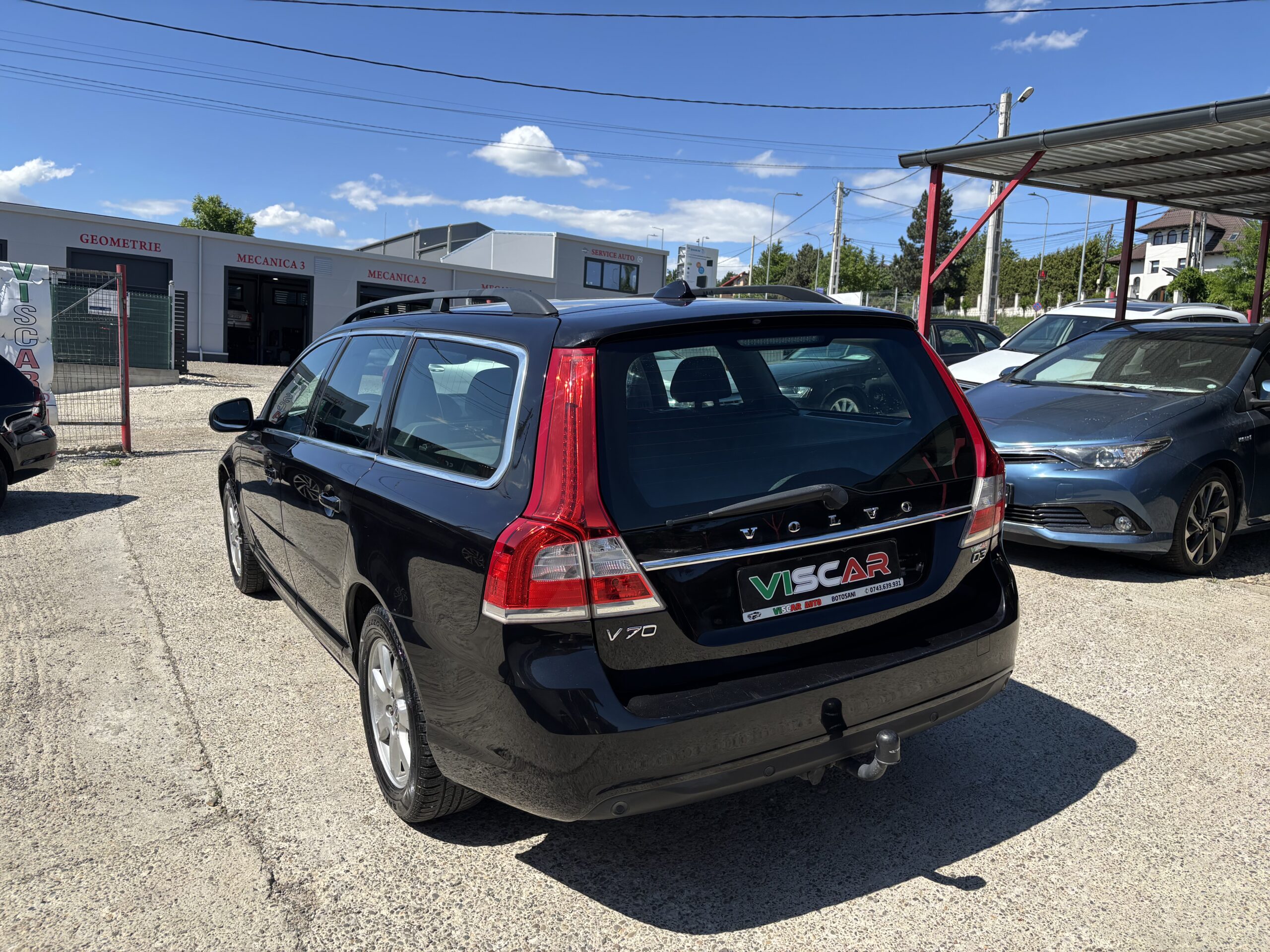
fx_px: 954
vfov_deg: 53.1
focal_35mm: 26
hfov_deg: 67.3
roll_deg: -3.7
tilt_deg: -5.8
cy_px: 476
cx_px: 635
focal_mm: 5.96
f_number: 1.6
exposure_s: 1/2778
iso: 50
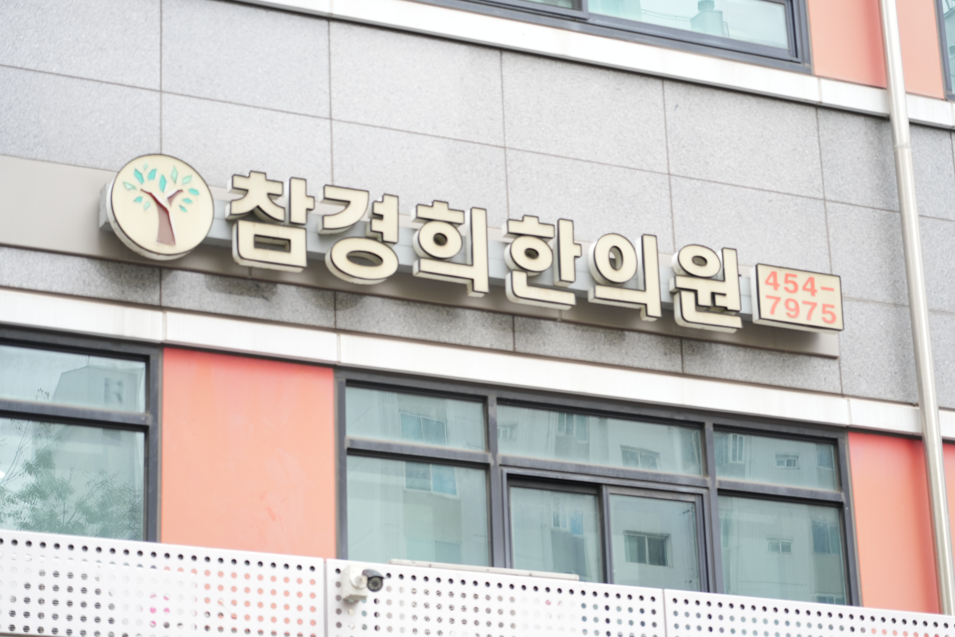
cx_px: 478
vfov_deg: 13.4
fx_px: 2706
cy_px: 318
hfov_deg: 20.0
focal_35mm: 102
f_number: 4
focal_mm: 102
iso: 320
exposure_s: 1/80
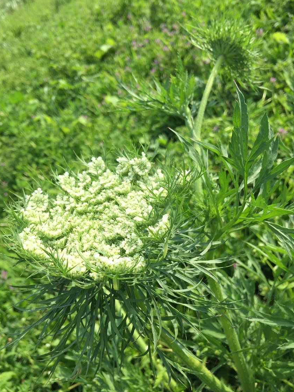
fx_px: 351
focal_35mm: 31
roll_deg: +36.2
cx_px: 138
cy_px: 197
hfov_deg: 45.4
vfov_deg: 58.4
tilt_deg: -33.6
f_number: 2.2
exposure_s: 1/1647
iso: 32
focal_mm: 4.15
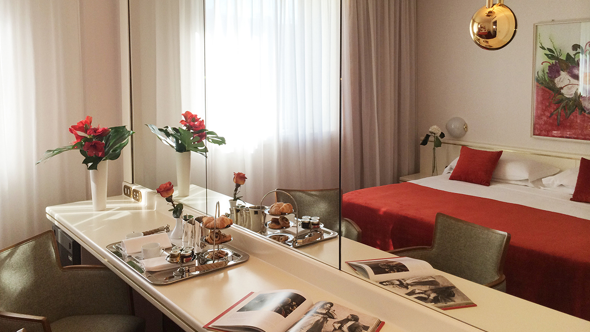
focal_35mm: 33
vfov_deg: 35.3
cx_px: 295
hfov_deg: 59.5
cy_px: 113
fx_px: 516
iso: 64
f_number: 2.2
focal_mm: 4.12
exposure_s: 1/100
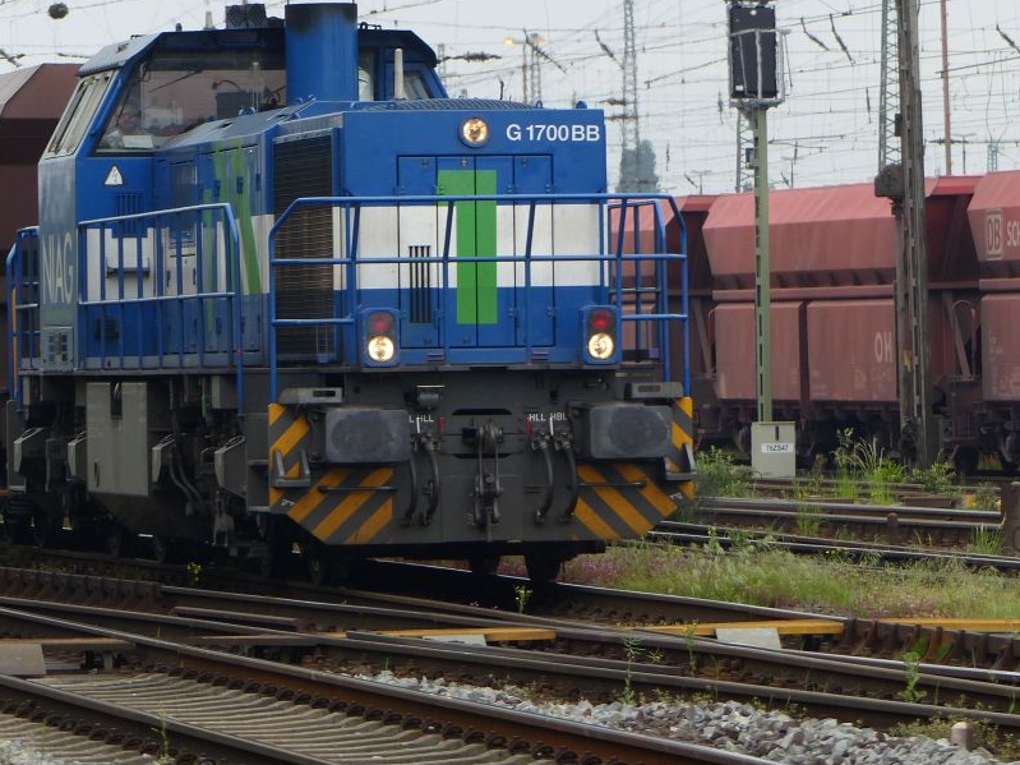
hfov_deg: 5.9
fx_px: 9958
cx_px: 523
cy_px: 201
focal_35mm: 338
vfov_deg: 4.4
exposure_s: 1/500
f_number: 2.8
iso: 125
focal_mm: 40.4
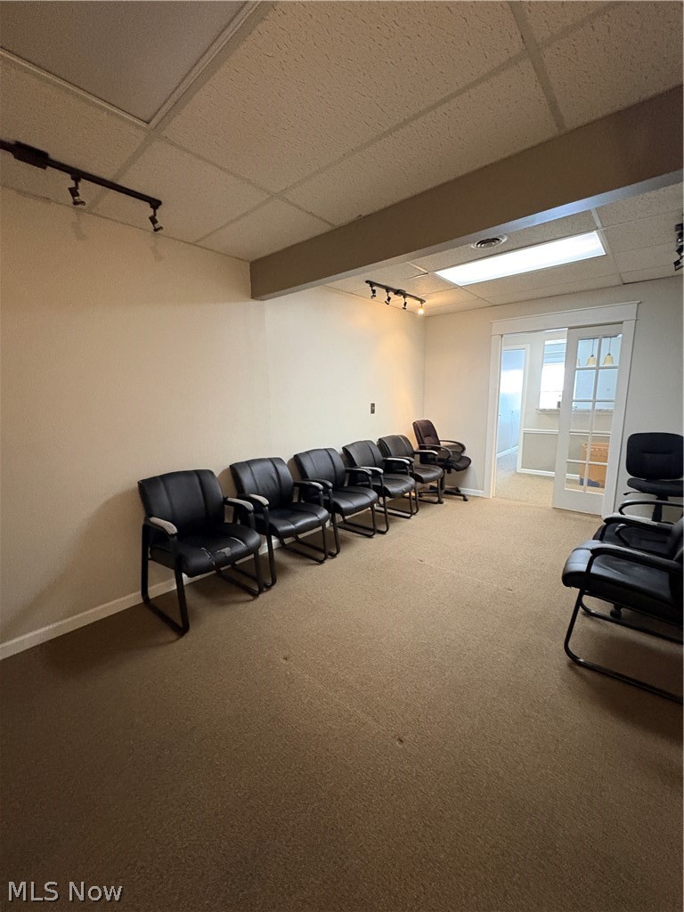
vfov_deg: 102.1
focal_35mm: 14
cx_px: 342
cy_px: 456
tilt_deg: -10.0
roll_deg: +1.0
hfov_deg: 85.7
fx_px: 369
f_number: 2.2
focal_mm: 2.22
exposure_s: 1/60
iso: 800
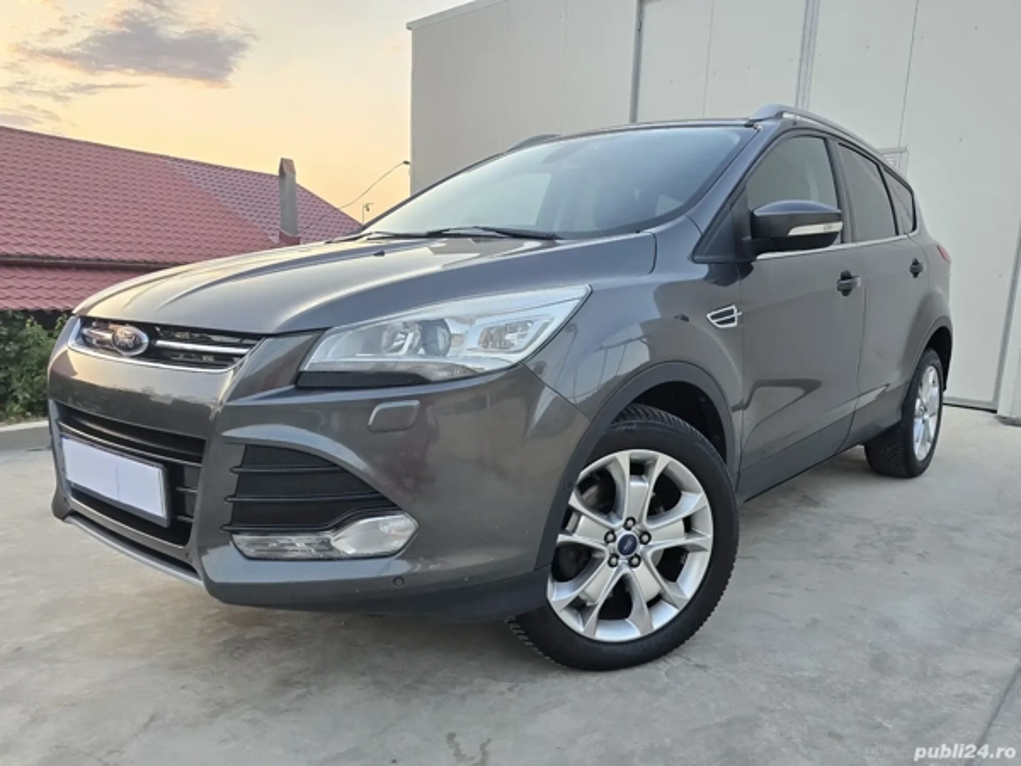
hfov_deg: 73.9
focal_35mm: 23
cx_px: 510
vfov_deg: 58.9
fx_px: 678
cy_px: 383
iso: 125
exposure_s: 1/182
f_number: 1.7
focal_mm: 6.3
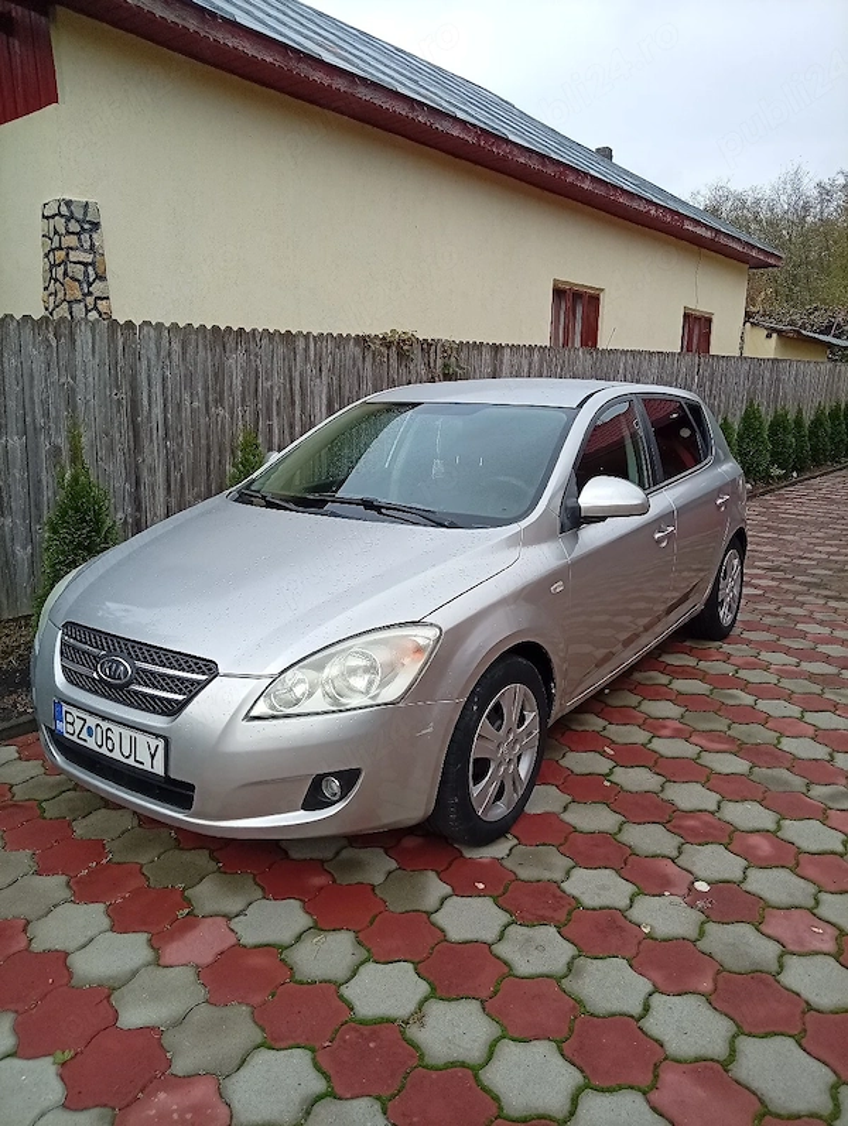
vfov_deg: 67.2
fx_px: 847
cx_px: 424
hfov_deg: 53.2
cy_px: 563
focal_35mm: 26
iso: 50
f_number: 1.8
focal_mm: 4.15
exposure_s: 1/286
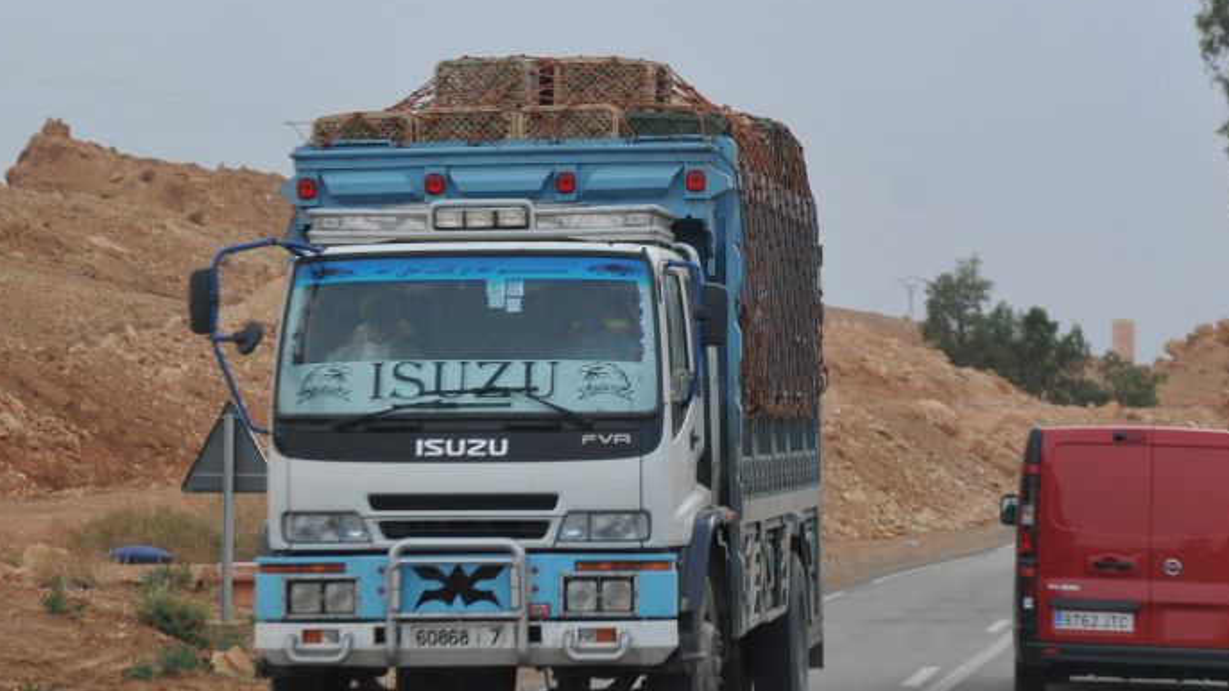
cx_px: 568
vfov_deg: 8.0
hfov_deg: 14.2
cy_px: 201
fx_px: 4918
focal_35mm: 151
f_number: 7.1
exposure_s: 1/200
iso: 400
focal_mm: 55
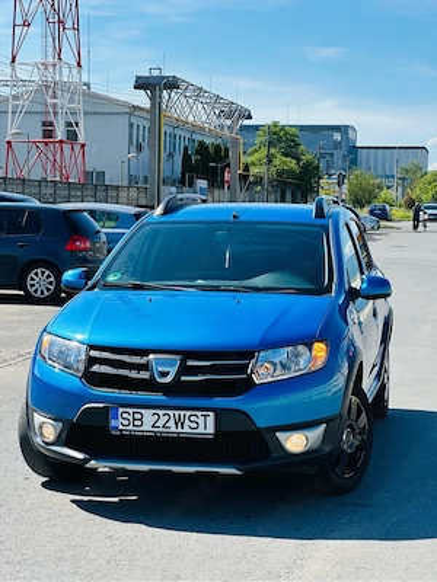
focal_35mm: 77
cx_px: 218
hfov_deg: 19.1
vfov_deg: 25.3
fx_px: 1296
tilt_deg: -2.9
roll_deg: -1.8
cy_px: 291
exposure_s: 1/337
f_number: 2.8
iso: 32
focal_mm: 9
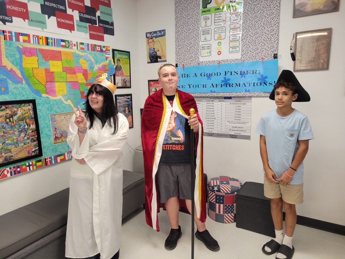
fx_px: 259
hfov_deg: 67.3
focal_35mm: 26
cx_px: 172
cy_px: 130
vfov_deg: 53.1
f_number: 1.8
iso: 250
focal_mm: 5.4
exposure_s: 1/60
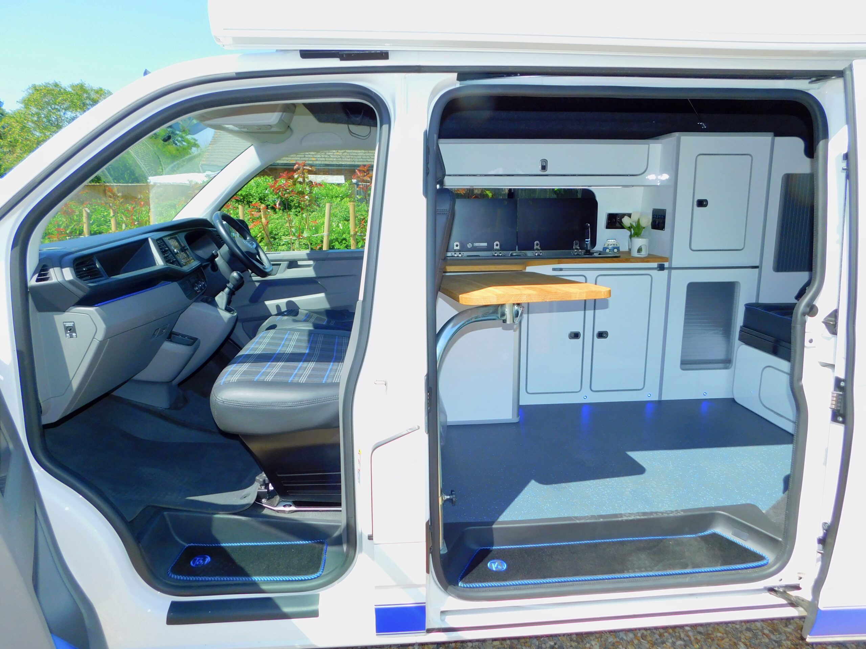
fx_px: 575
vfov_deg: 58.9
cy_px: 324
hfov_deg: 73.9
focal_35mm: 23
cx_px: 433
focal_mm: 4
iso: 125
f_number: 3
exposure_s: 1/640
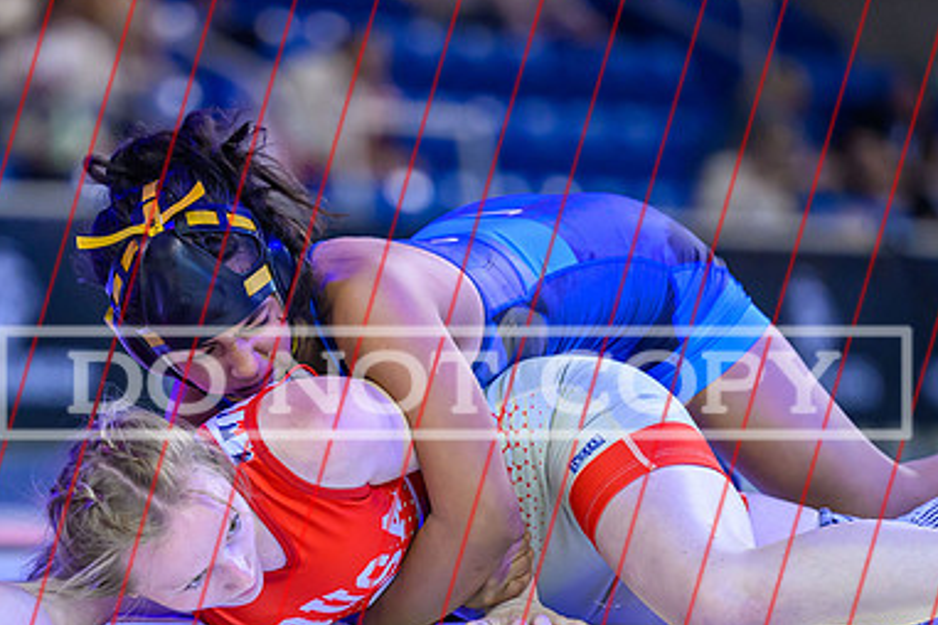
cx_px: 255
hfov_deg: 5.9
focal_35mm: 352
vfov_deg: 3.9
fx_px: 9171
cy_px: 581
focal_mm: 165
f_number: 2.8
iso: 2500
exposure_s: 1/800
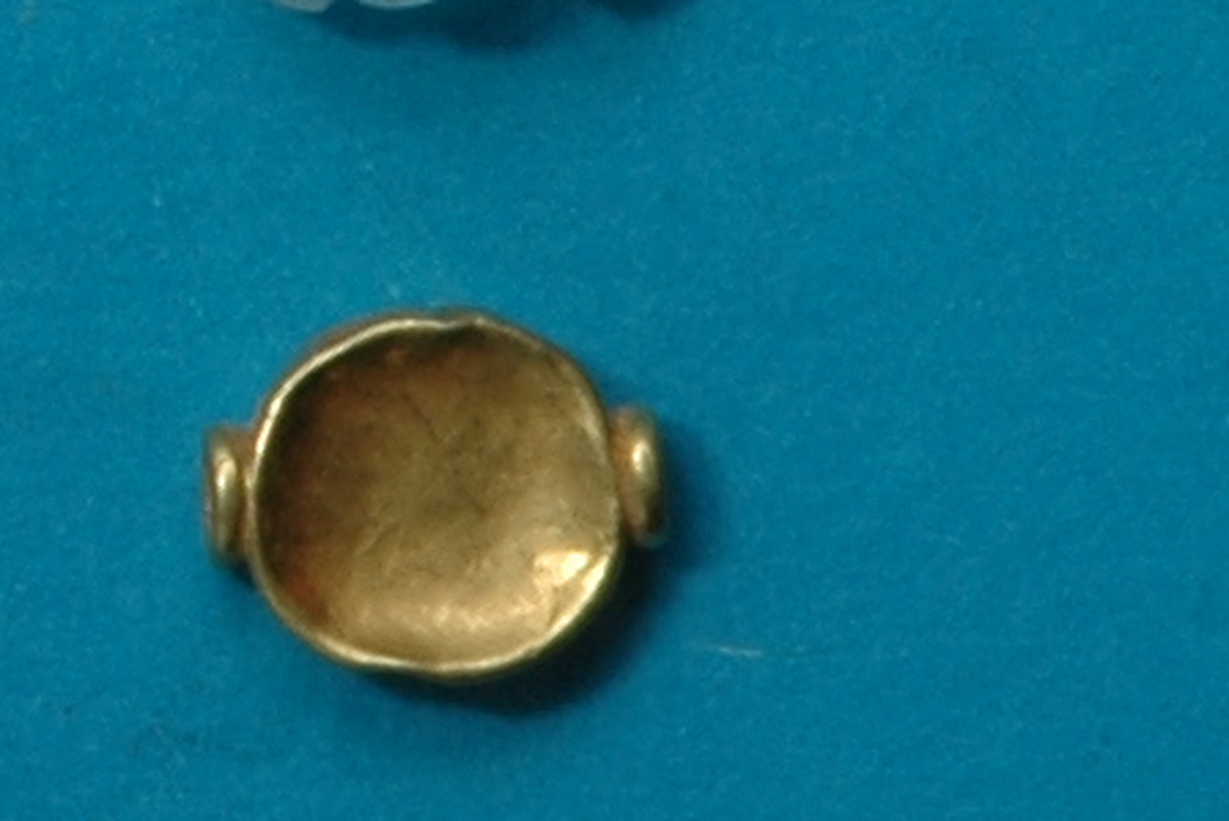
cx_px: -1333
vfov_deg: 2.0
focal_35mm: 704
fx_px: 24040
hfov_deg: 2.9
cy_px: -689
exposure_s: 1/10
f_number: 29
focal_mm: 70
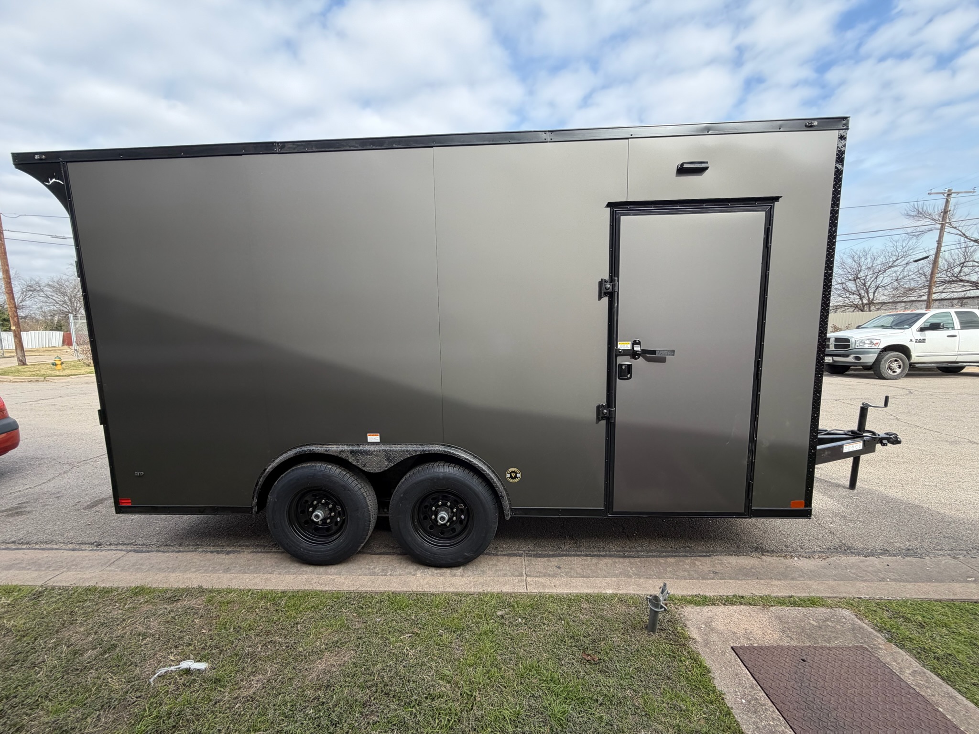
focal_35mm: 14
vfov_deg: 85.7
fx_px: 396
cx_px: 490
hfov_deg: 102.1
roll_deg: +1.6
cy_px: 367
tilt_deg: -5.1
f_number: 2.2
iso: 40
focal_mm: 2.22
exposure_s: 1/619
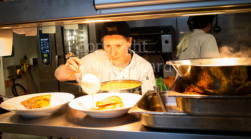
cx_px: 123
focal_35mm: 37
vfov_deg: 31.3
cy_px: 62
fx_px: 248
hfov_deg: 53.7
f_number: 5.6
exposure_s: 1/60
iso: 800
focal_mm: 35
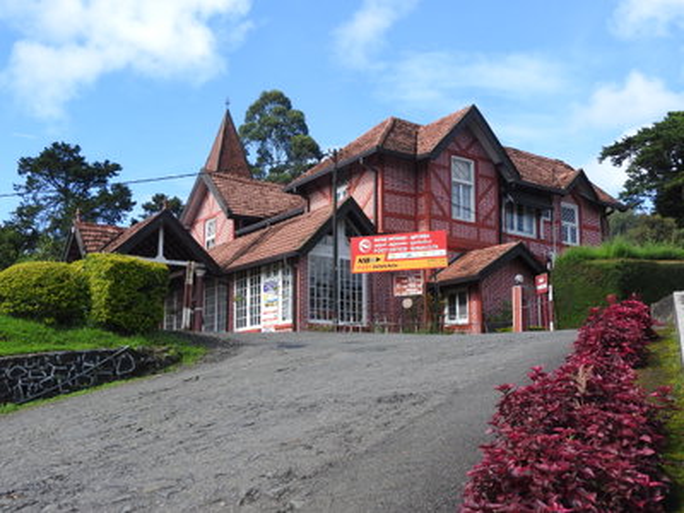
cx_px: 342
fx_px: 790
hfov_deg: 46.8
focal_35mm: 40
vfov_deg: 36.0
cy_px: 256
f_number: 3.8
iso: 100
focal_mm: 7.2
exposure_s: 1/500
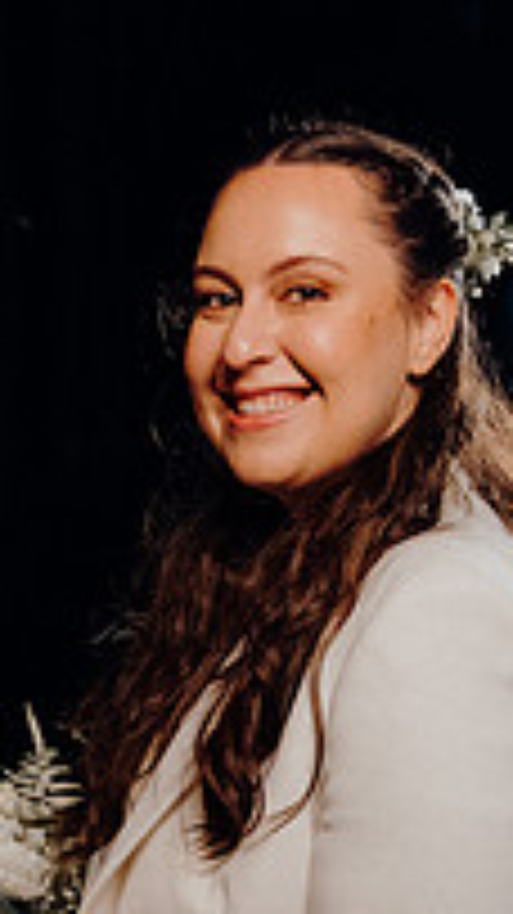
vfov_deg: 22.5
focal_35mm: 93
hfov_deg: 12.9
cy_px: 774
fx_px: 2252
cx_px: 18
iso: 5000
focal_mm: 27
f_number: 3.5
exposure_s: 1/160
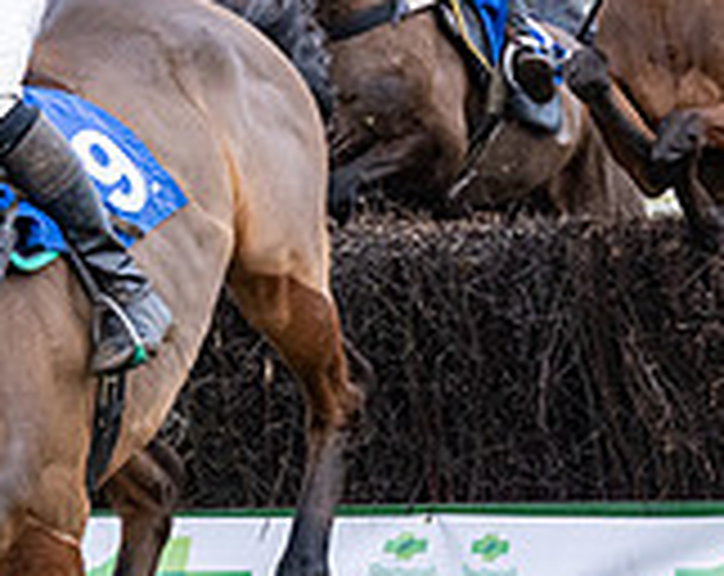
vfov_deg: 4.6
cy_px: 514
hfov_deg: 5.8
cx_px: -44
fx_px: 7097
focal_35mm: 332
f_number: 4
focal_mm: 70
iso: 800
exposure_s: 1/1000
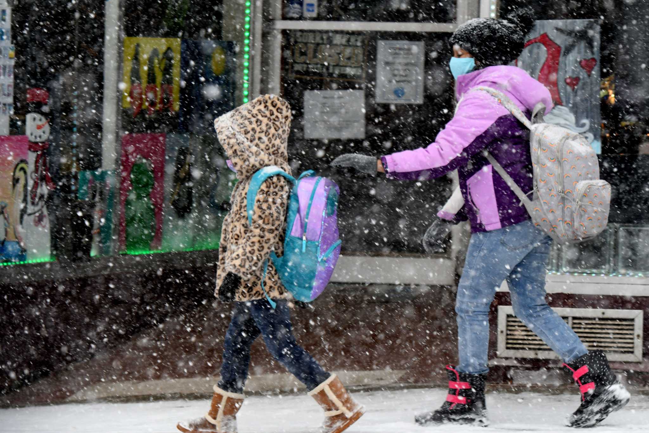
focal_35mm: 218
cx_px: 324
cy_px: 216
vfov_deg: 6.3
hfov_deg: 9.5
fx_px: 3920
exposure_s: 1/250
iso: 800
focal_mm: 145
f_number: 4.5
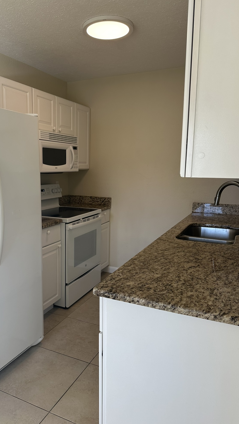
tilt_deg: -8.4
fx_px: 304
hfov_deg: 42.7
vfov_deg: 69.9
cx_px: 94
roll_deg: -0.4
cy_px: 214
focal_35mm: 27
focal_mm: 6.86
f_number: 1.78
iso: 80
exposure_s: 1/263
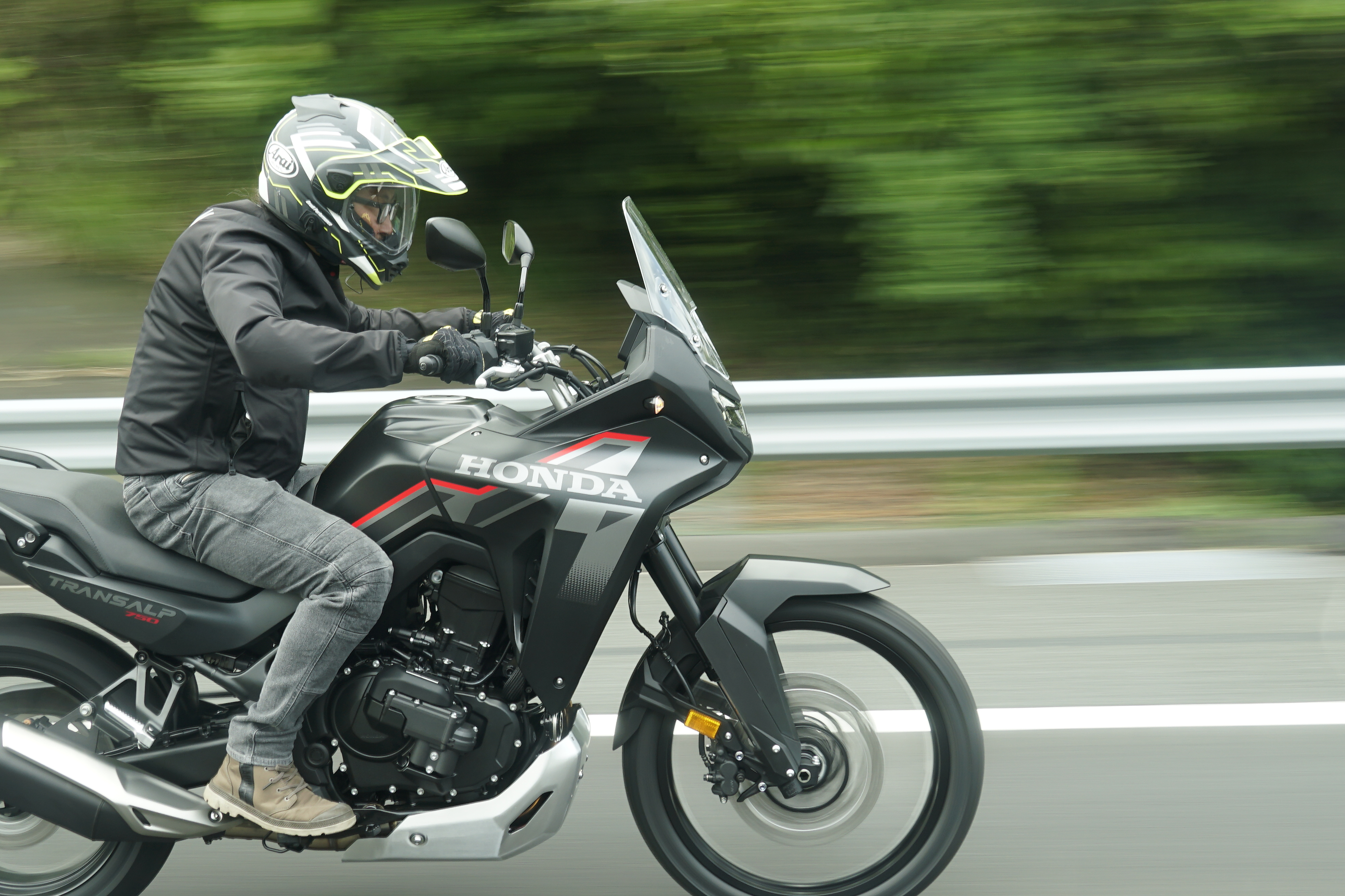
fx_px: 1719
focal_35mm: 46
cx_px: 638
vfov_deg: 29.2
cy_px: 379
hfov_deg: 42.7
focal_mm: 20
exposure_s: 1/40
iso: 100
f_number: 6.3
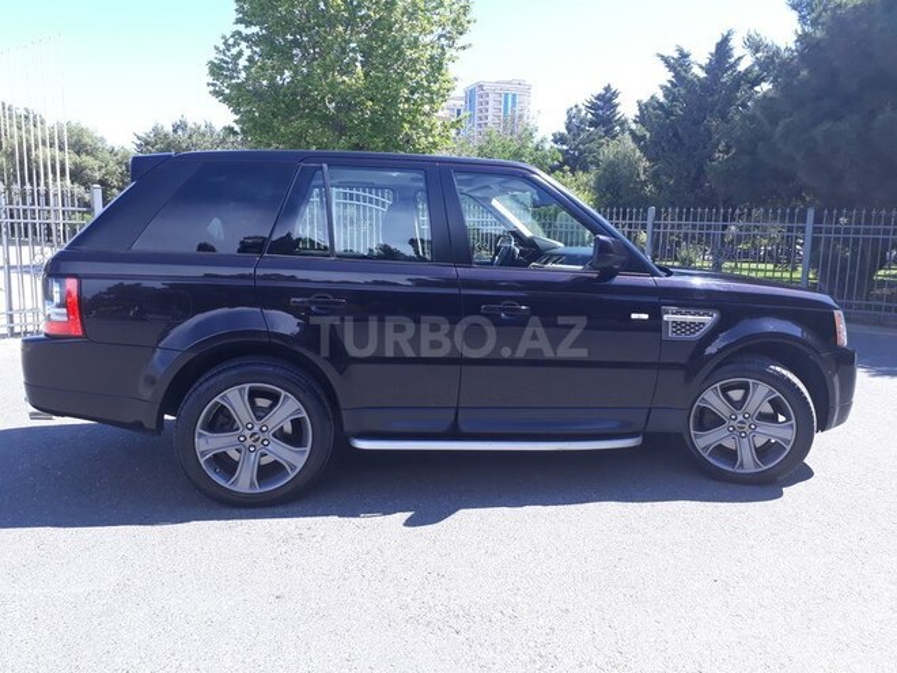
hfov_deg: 65.3
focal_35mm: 27
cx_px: 448
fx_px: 700
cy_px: 336
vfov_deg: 51.4
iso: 40
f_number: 1.9
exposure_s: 1/436
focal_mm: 3.6
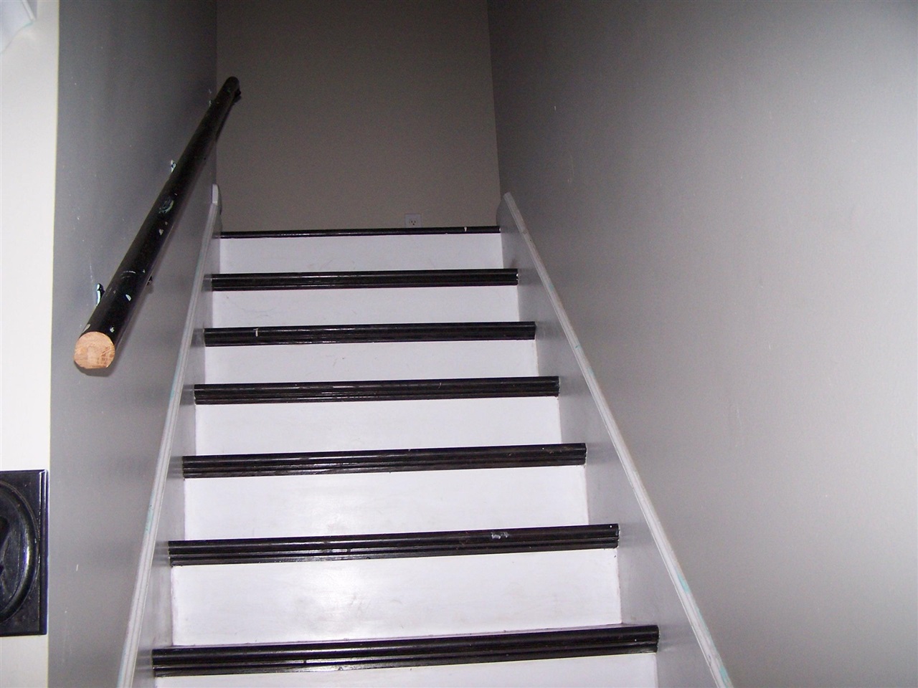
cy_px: 344
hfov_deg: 49.0
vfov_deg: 37.7
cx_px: 459
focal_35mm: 38
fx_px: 1008
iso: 140
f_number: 2.8
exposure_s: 1/60
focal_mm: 6.3
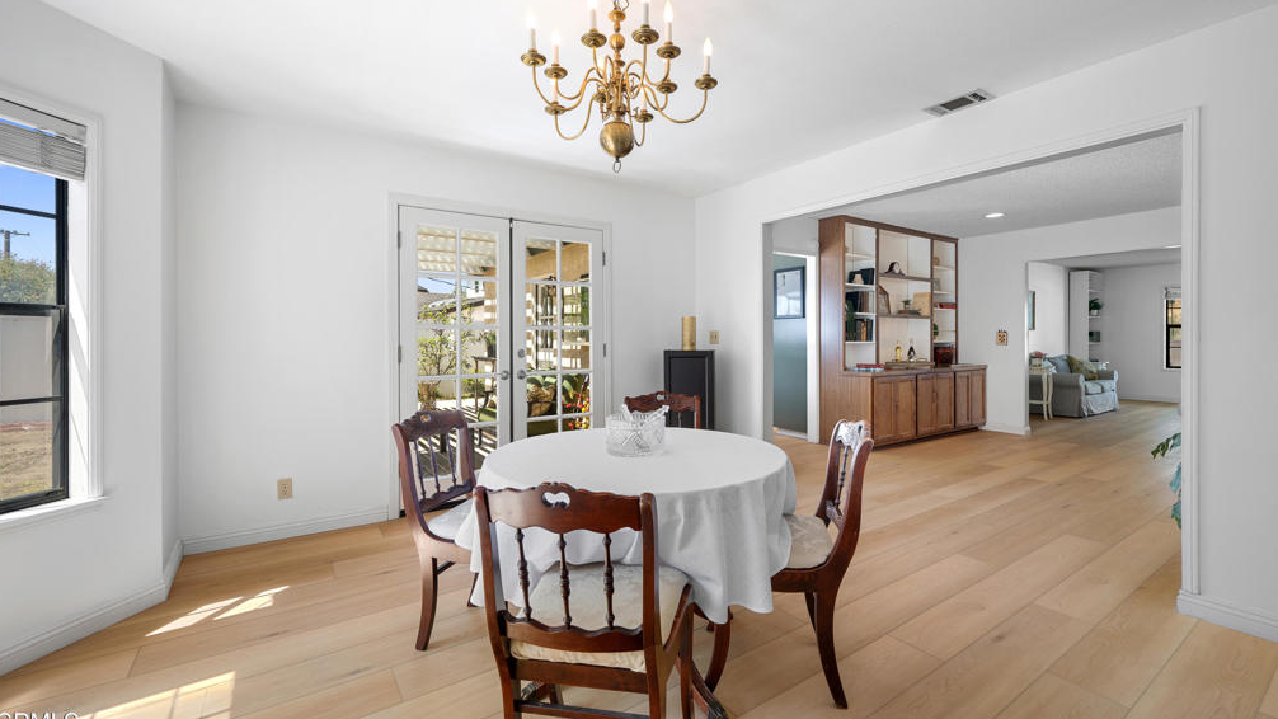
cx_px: 643
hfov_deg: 99.4
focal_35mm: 16
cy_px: 328
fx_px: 542
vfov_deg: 67.0
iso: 125
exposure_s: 1/8
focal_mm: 15
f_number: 8
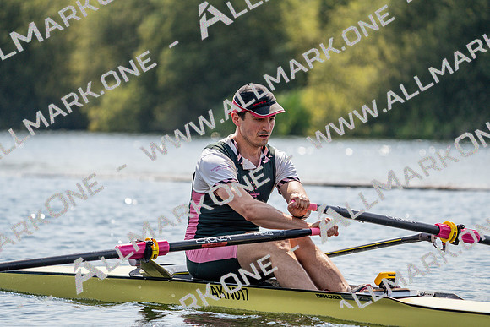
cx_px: 245
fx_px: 3526
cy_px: 164
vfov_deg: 5.3
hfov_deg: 7.9
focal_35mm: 259
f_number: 5.6
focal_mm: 259
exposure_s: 1/1600
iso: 200
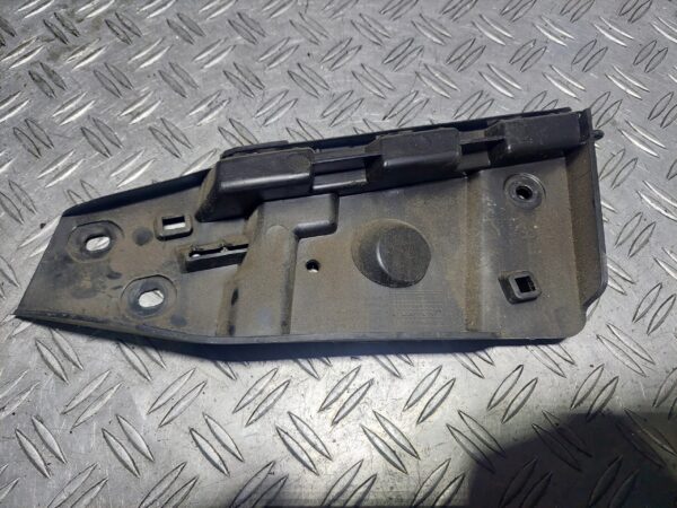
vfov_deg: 54.9
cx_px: 338
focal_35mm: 25
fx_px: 489
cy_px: 254
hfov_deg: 69.4
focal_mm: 5.23
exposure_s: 1/50
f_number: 1.8
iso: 100
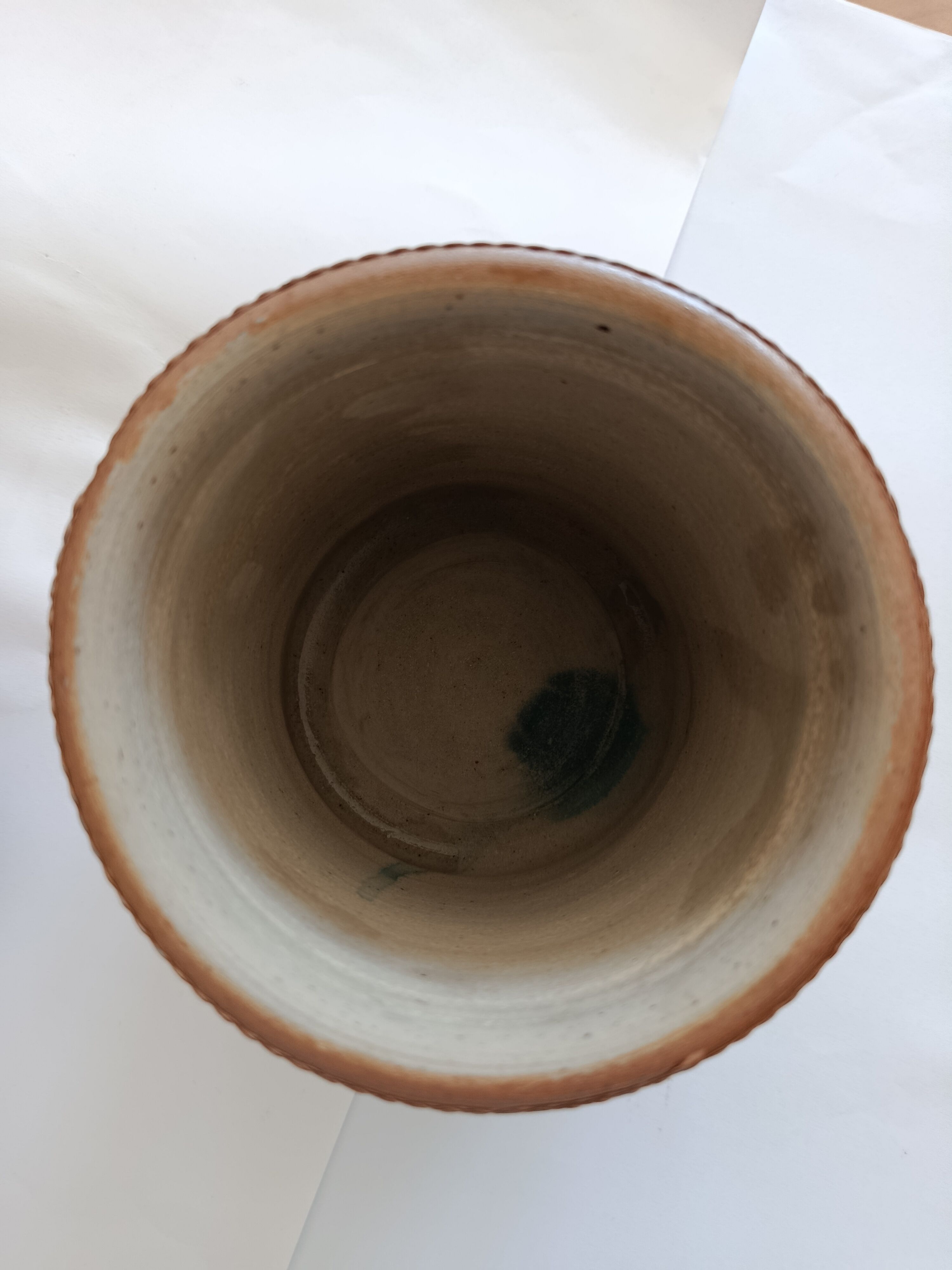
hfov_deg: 56.8
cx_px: 476
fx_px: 880
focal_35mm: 24
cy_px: 635
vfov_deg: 71.6
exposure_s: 1/100
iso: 421
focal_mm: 5.24
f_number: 1.7
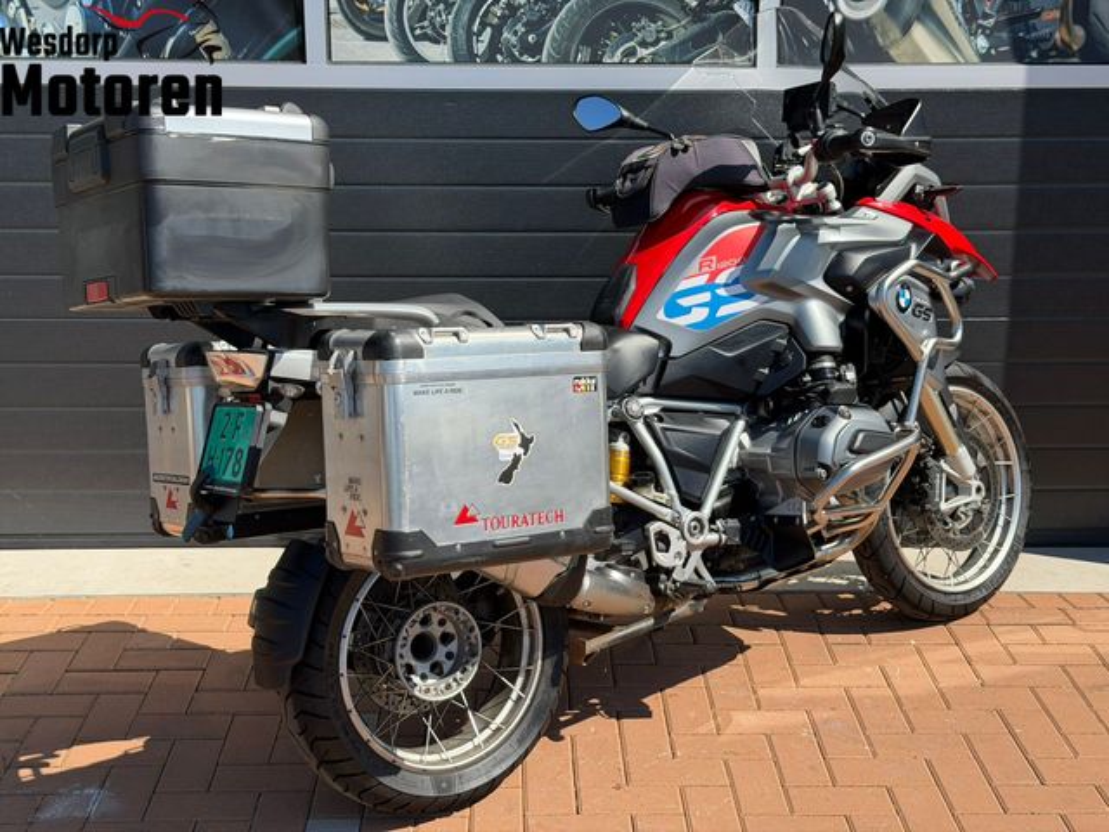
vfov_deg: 30.3
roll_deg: -0.2
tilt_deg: -15.5
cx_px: 554
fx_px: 1538
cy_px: 416
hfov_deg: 39.7
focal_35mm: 48
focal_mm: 6.76
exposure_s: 1/3704
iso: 80
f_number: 1.78
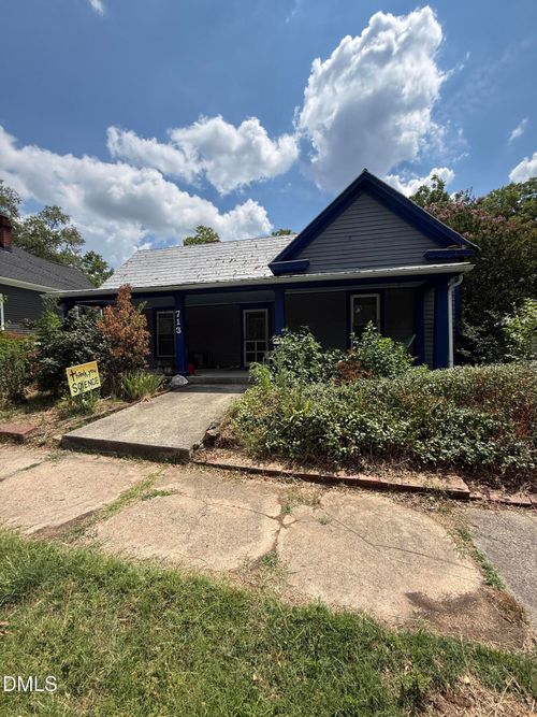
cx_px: 268
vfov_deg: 102.1
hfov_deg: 85.7
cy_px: 358
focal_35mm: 14
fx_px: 290
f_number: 2.2
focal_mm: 2.22
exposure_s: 1/2237
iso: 50
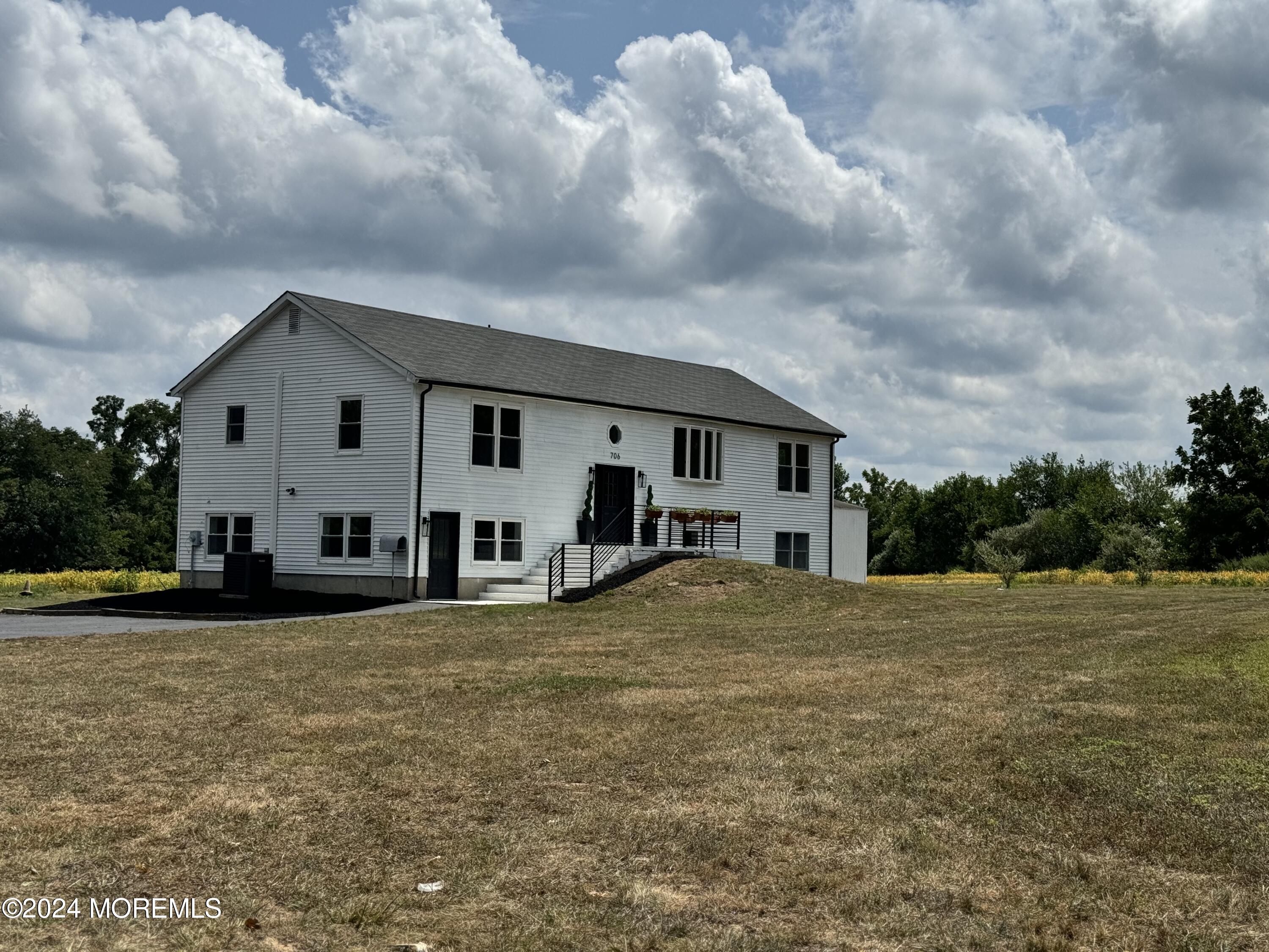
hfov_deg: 39.7
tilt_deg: +3.3
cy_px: 476
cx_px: 634
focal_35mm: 48
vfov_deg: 30.3
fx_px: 1760
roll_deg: -2.1
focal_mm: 6.76
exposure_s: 1/10417
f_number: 1.78
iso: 64
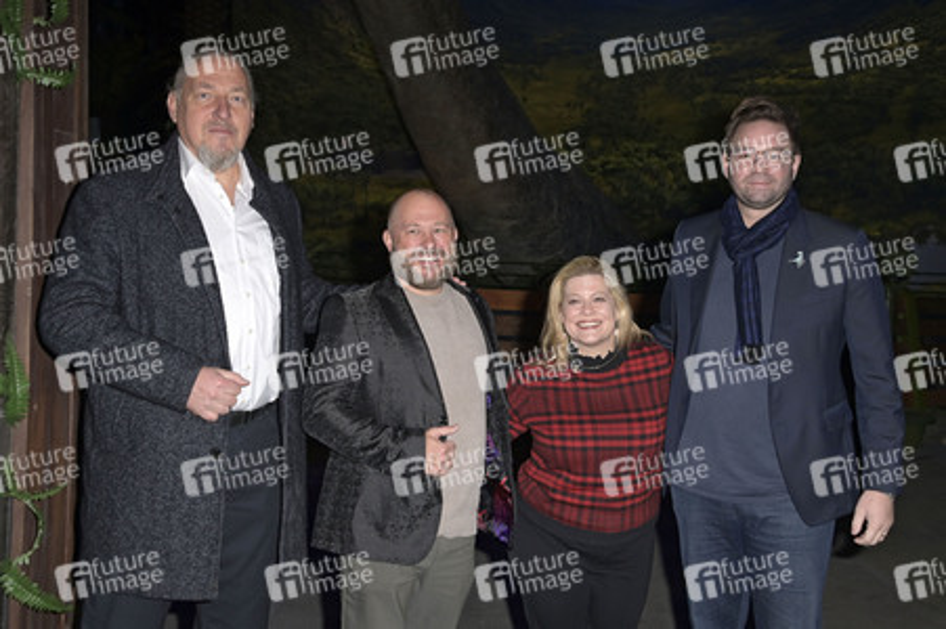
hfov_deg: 41.1
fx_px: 1260
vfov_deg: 28.0
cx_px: 473
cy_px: 314
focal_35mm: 48
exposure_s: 1/250
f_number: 6.3
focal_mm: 48
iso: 1250
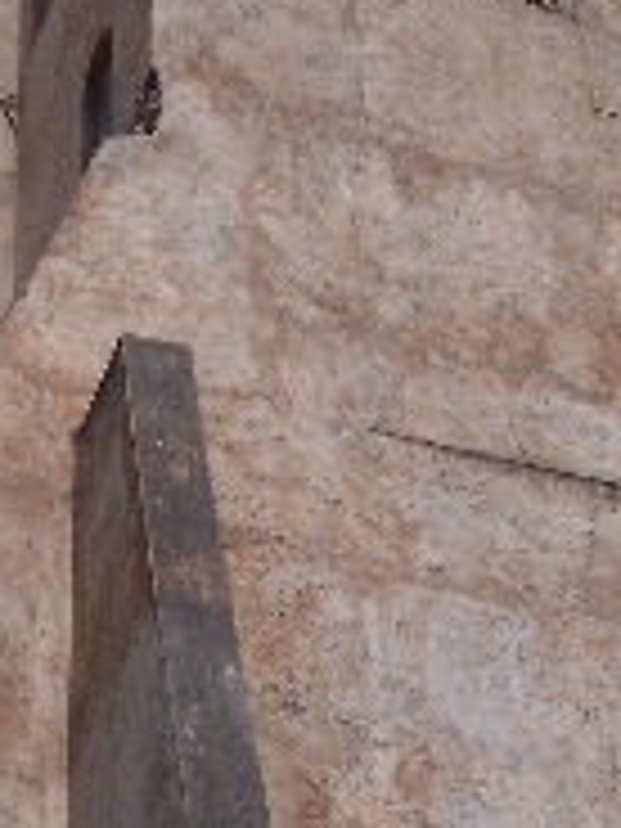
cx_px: 200
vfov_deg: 15.9
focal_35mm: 124
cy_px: 315
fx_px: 2966
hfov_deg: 11.9
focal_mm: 8
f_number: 4.8
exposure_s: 1/1000
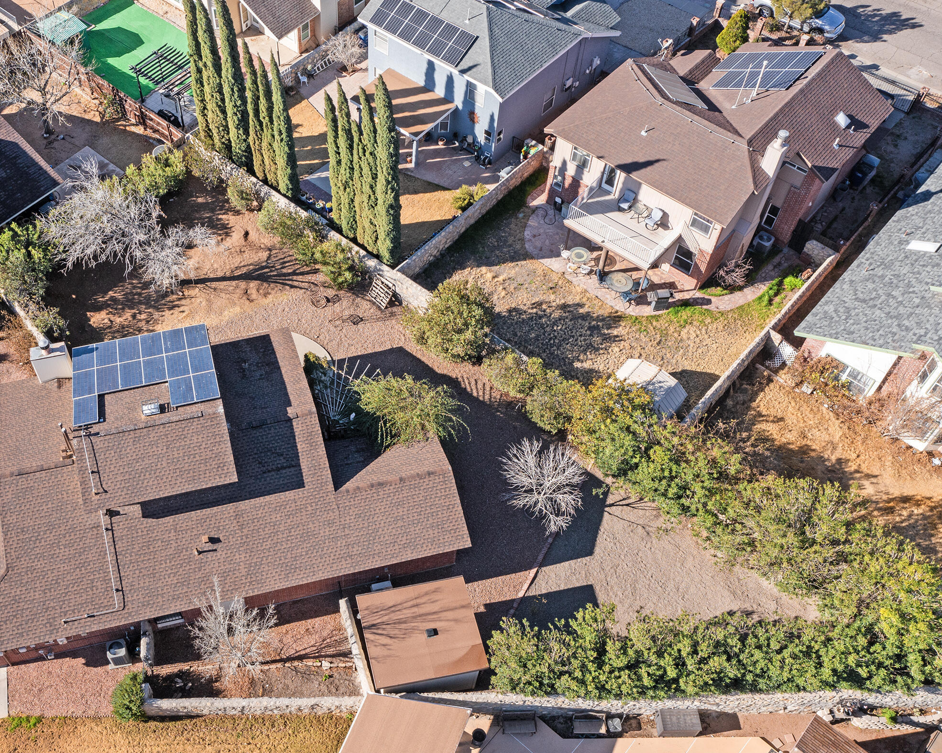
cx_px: 343
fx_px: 1004
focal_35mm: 36
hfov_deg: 49.7
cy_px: 402
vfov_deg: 41.1
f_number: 5.6
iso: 100
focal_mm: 10.26
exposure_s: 1/320
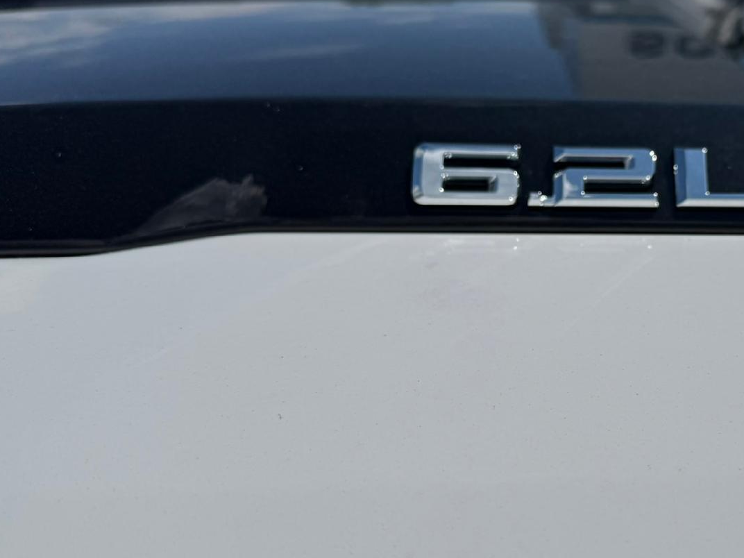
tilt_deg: -19.1
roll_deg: -2.4
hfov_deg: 41.9
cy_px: 303
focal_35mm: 43
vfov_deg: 33.6
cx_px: 595
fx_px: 924
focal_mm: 6.76
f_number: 1.78
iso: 50
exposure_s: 1/14286
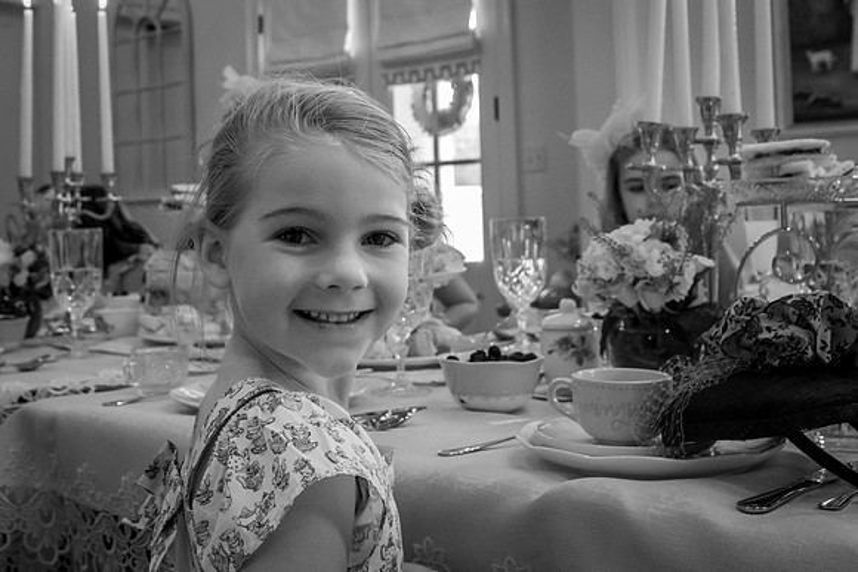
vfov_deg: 26.8
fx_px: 1189
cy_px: 168
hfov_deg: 39.6
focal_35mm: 50
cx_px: 363
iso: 2500
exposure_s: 1/250
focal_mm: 23
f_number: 5
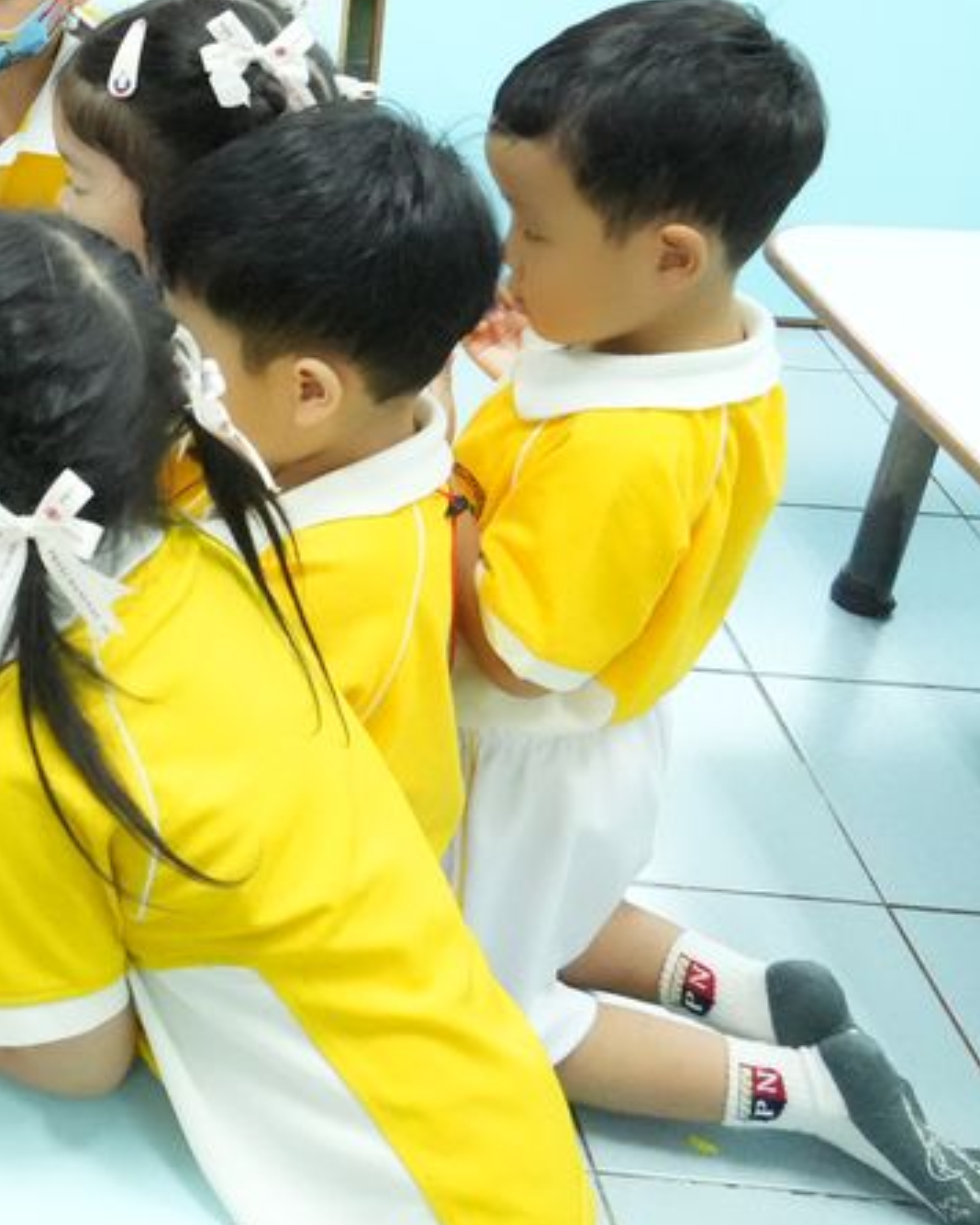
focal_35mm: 64
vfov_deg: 29.1
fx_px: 2320
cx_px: -439
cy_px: 284
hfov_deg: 20.7
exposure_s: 1/200
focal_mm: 18
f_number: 5
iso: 10000
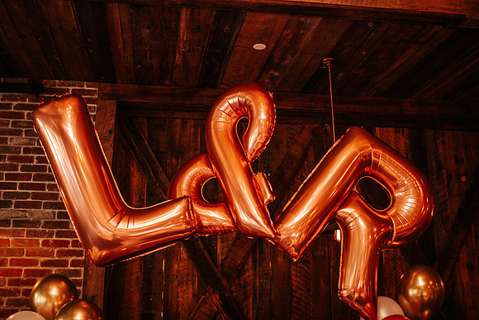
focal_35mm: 40
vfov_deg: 33.6
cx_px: 240
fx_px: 528
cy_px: 139
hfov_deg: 48.8
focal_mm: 35
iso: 1000
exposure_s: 1/200
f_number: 2.2
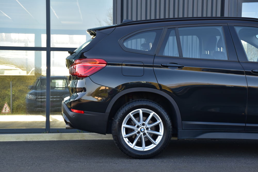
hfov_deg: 26.0
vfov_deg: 17.5
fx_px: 559
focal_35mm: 78
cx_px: 129
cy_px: 86
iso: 400
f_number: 9
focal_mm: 52
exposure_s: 1/100
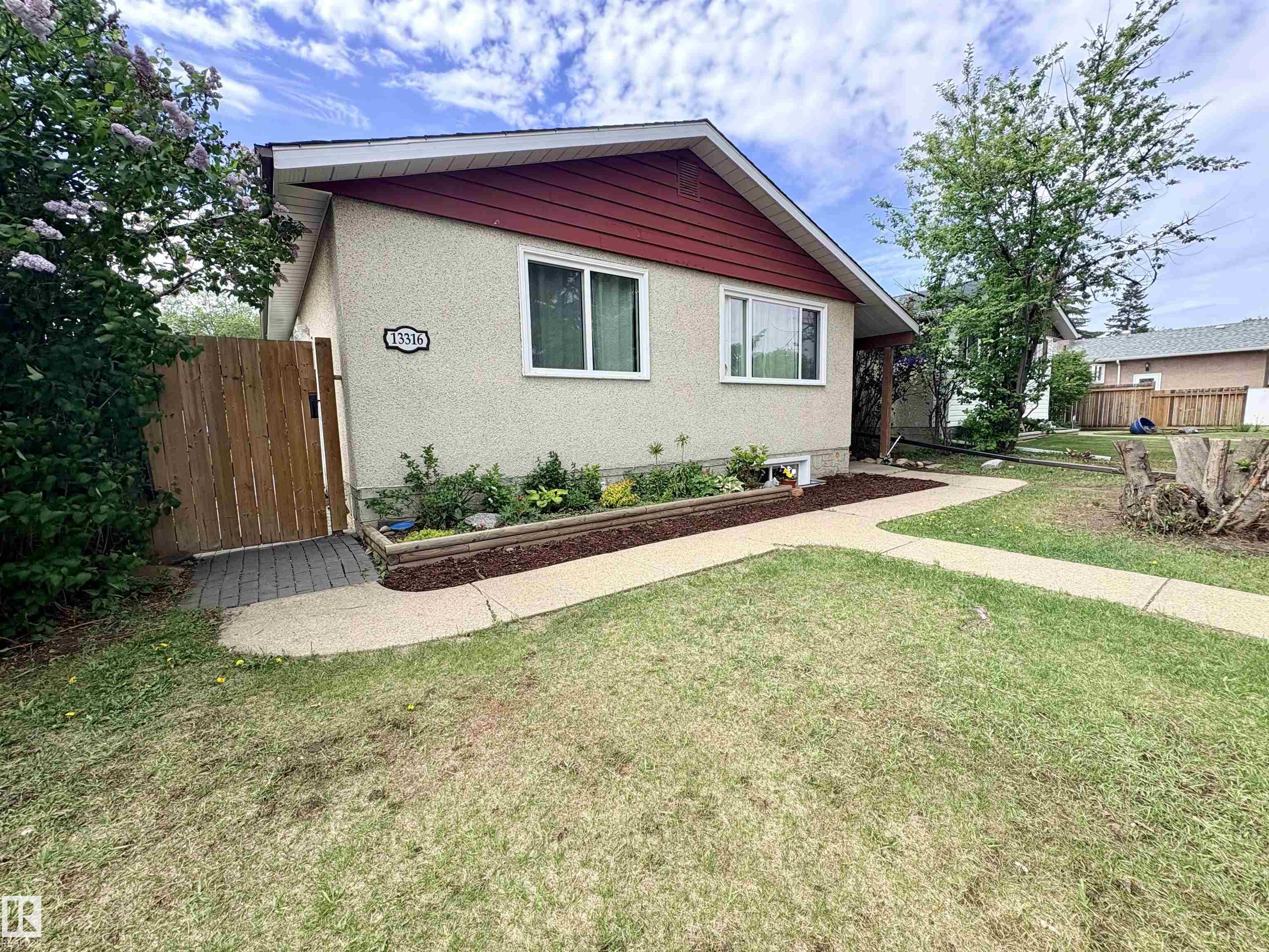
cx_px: 634
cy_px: 476
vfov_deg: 85.7
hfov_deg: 102.1
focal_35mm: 14
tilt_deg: -6.0
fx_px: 513
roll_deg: +1.8
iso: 50
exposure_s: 1/899
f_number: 2.2
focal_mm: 2.22
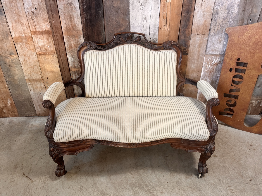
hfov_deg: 71.6
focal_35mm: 24
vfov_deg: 56.8
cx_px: 131
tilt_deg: -29.9
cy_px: 98
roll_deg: +0.8
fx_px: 182
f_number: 1.78
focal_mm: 6.86
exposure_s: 1/50
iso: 160
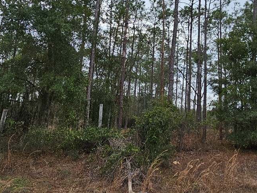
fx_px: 238
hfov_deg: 56.3
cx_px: 156
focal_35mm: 32
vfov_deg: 44.1
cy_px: 83
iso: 50
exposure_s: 1/2198
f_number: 2.2
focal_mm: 2.2
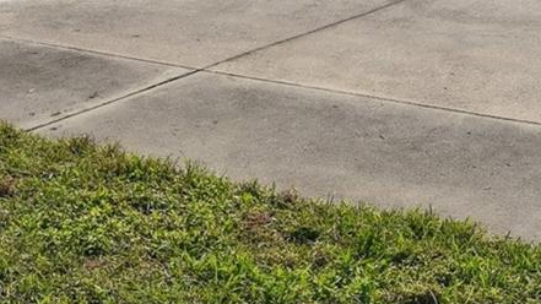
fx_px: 818
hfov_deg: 36.6
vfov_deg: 18.9
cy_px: -131
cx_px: 296
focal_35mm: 57
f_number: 7.1
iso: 100
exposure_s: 1/320
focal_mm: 10
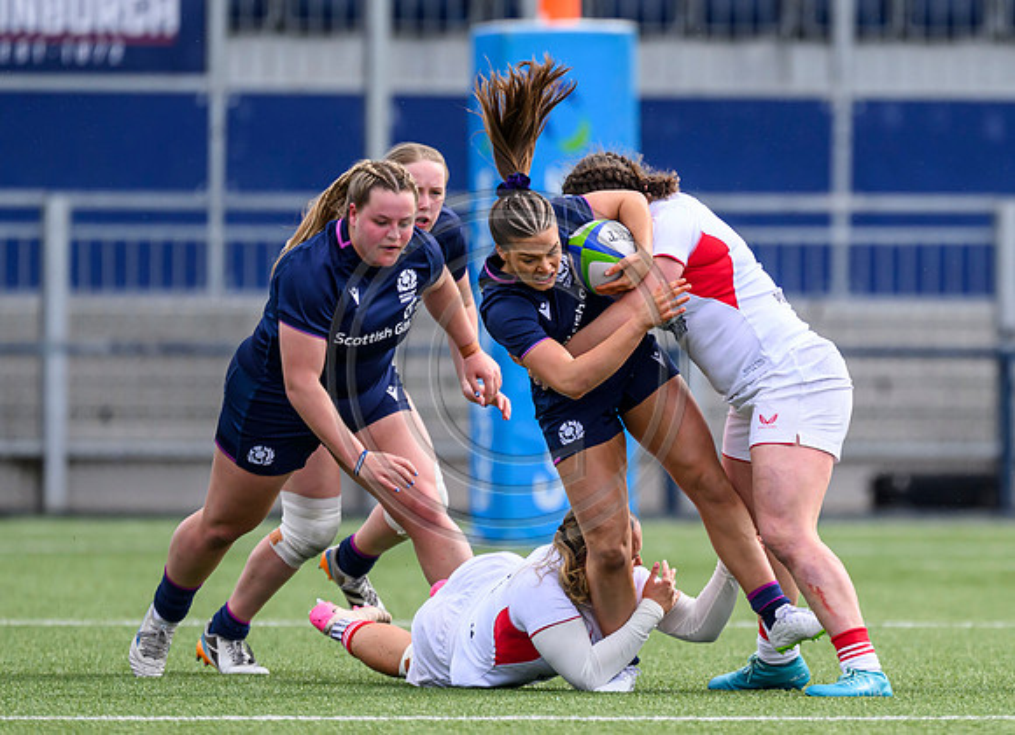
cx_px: 777
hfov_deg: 1.9
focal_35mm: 1058
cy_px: 353
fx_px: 30653
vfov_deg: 1.4
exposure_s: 1/2000
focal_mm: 560
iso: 500
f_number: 4
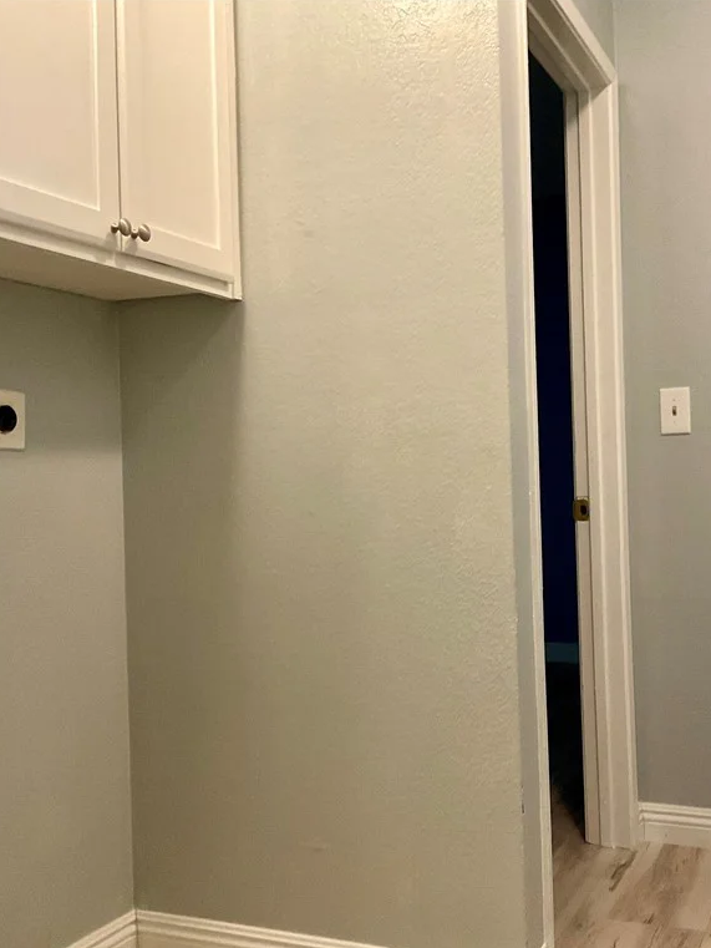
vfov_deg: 47.9
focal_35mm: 39
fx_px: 1068
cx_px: 445
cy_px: 476
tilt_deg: -0.2
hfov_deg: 36.6
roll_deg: +1.7
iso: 200
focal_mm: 3
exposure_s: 1/60
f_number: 1.8
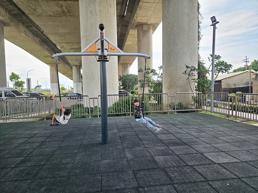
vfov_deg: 58.9
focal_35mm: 23
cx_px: 129
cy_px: 96
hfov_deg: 73.9
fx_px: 171
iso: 25
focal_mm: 5.4
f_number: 1.8
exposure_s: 1/805
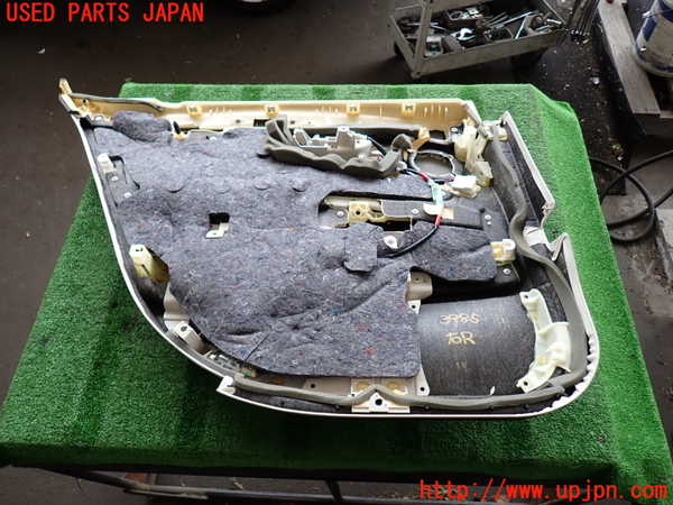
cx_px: 336
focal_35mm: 25
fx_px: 486
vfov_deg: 54.9
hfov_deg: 69.4
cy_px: 252
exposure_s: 1/100
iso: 100
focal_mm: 4.5
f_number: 2
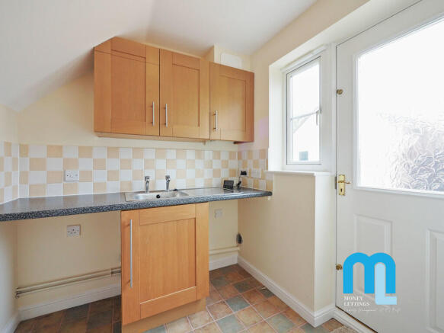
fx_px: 180
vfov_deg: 85.7
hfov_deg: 102.1
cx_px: 222
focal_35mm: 14
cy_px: 166
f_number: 4
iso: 320
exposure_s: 1/60
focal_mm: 7
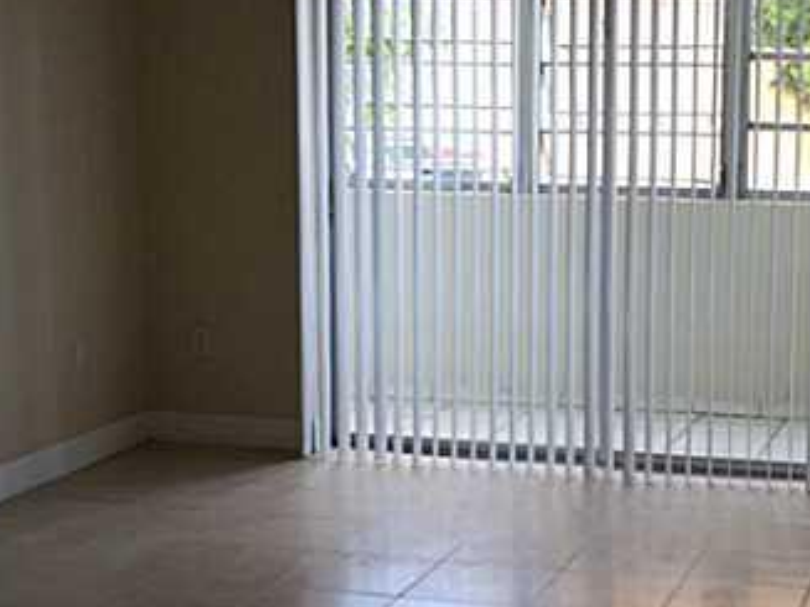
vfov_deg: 20.7
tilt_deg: -7.4
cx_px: 651
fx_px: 1661
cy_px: 362
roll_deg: -1.6
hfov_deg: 26.9
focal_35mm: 71
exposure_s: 1/60
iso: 32
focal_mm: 4.15
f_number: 2.2
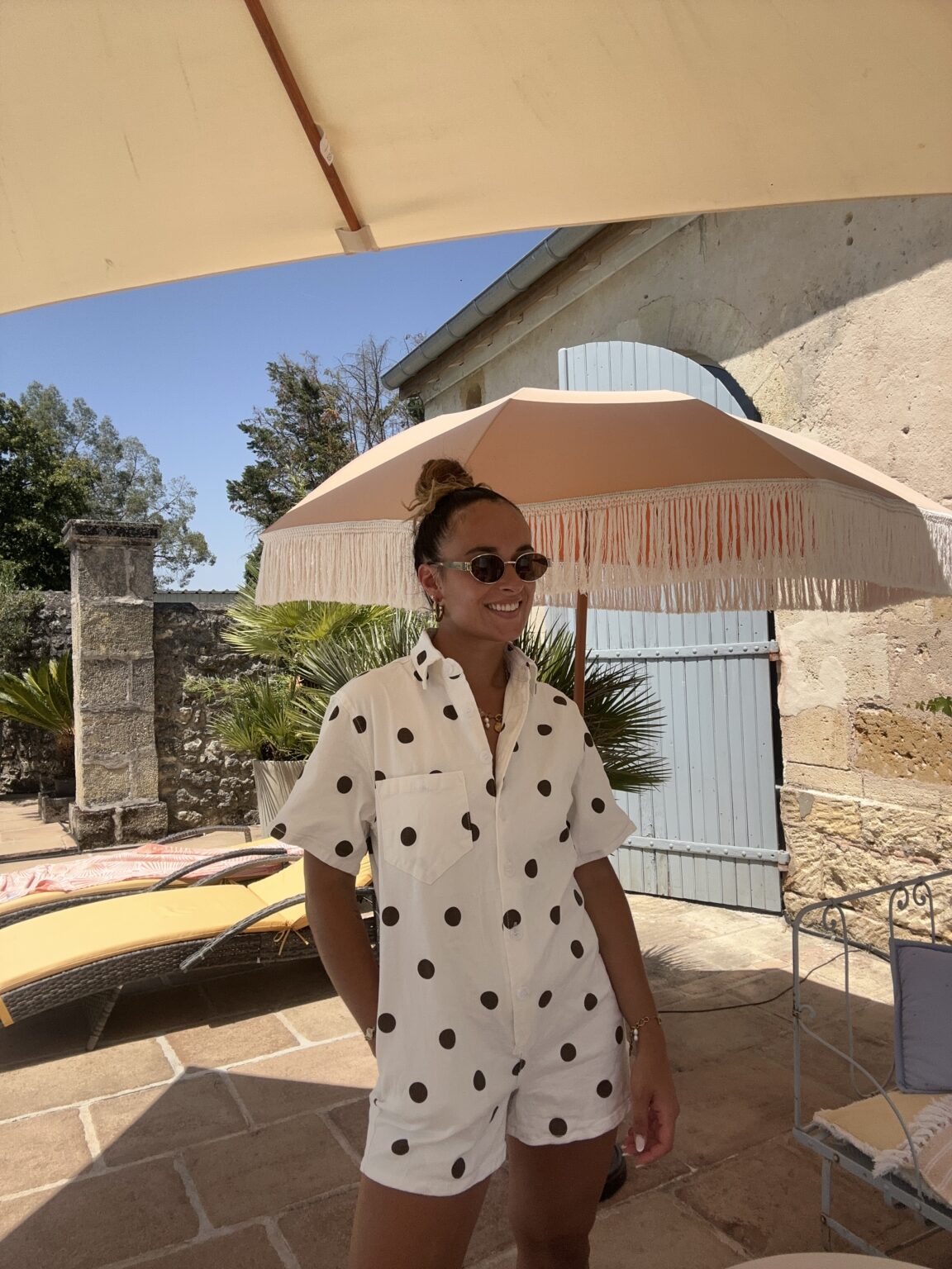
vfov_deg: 73.9
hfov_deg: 58.9
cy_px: 634
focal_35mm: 23
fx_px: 843
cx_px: 476
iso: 25
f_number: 1.9
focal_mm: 2.69
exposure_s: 1/1255
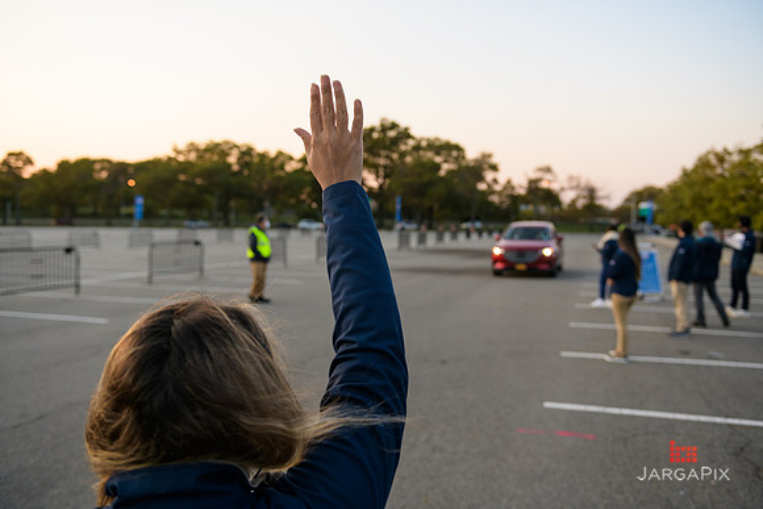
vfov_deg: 41.1
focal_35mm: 32
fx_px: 678
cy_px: 254
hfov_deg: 58.7
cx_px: 382
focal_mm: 32
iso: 200
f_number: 3.2
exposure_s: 1/320
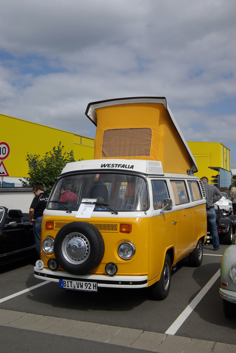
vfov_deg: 49.5
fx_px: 382
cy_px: 176
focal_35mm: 39
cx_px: 118
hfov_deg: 34.3
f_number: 11
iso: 100
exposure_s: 1/250
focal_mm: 26
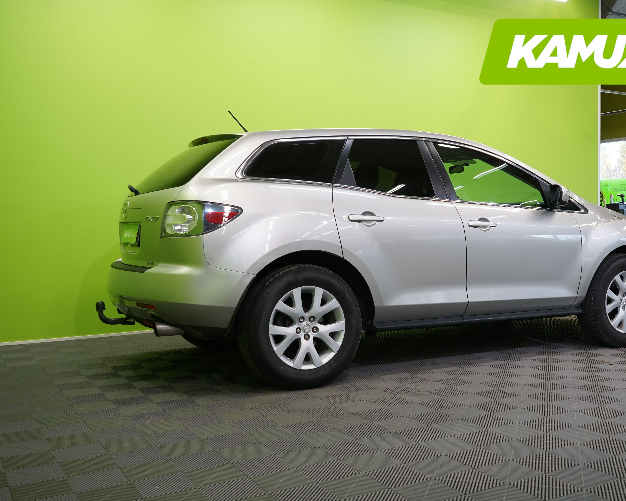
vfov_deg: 39.2
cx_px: 384
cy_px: 250
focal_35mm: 38
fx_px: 704
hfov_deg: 47.6
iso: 640
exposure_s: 1/30
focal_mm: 33
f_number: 6.3
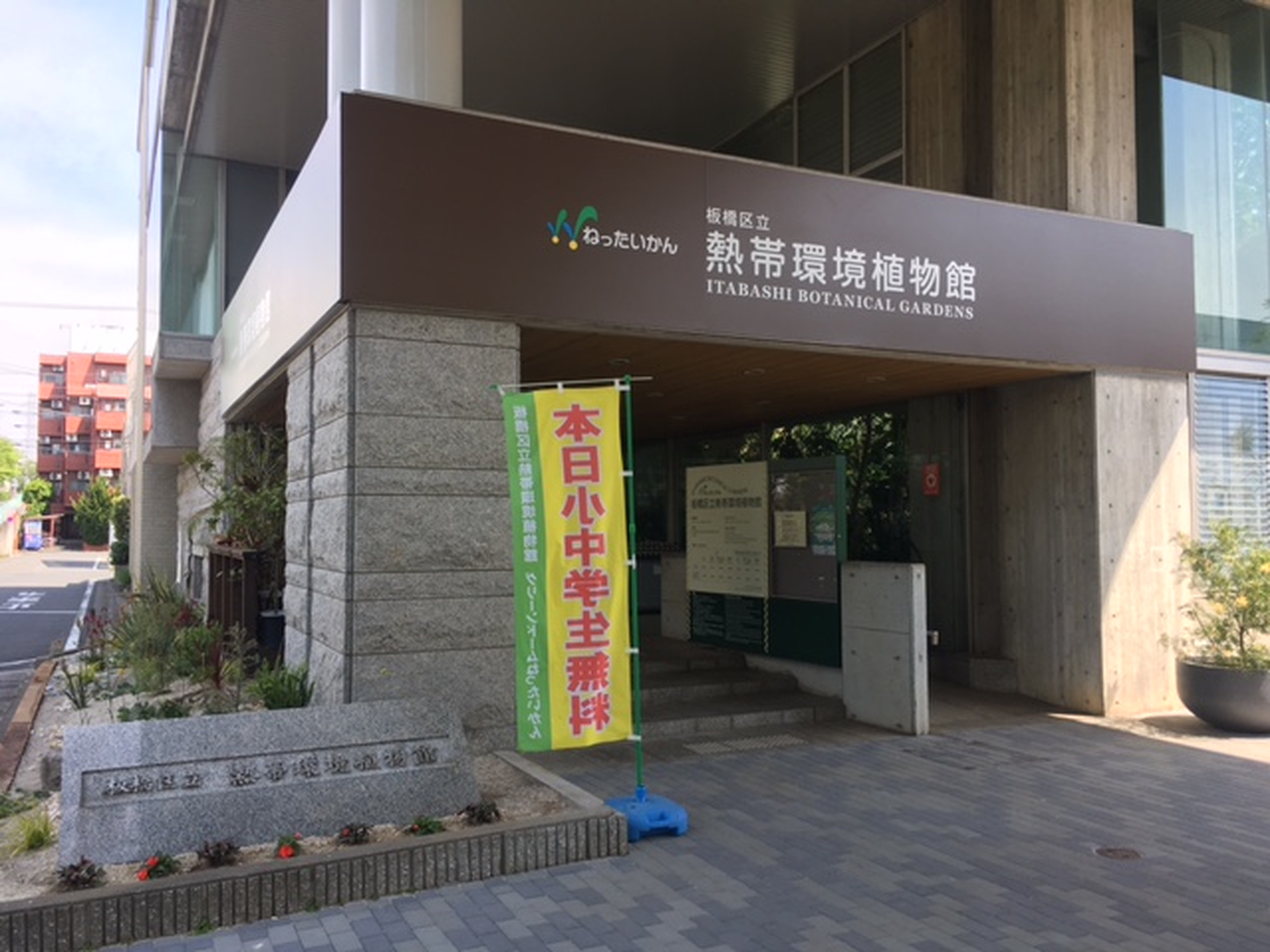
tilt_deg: +3.7
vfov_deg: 48.2
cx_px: 635
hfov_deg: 61.7
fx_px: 1064
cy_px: 476
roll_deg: -0.9
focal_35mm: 29
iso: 25
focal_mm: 4.15
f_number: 2.2
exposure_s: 1/283
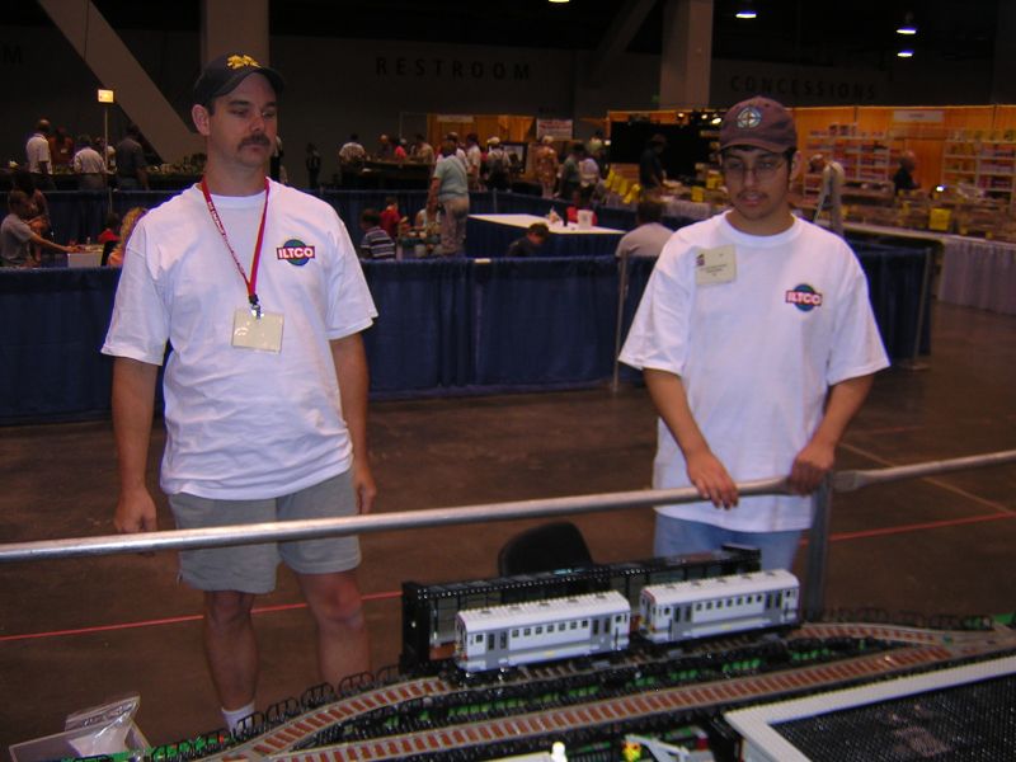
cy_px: 381
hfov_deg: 51.4
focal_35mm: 36
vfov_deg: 39.7
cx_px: 508
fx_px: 1057
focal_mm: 4.7
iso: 116
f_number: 2.6
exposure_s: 1/60.1
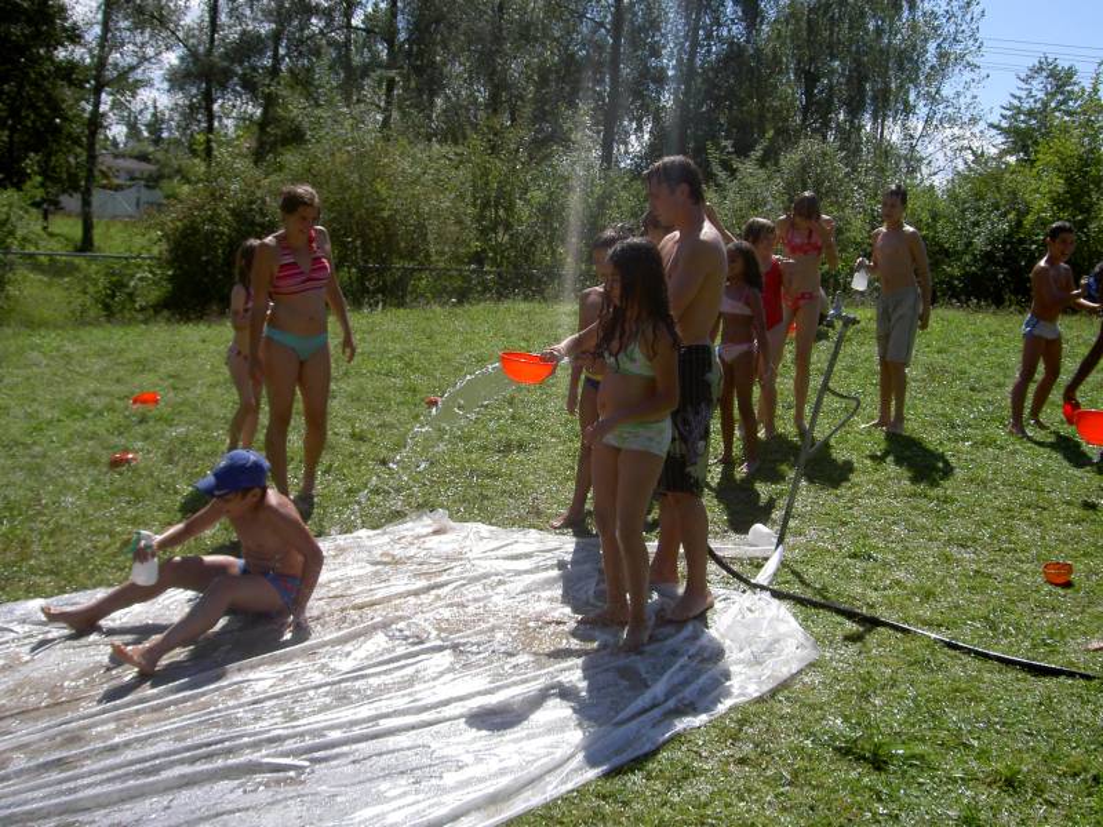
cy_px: 414
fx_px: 1243
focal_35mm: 39
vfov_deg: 36.8
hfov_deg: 47.9
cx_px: 552
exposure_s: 1/500
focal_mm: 8
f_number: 4.7
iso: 100
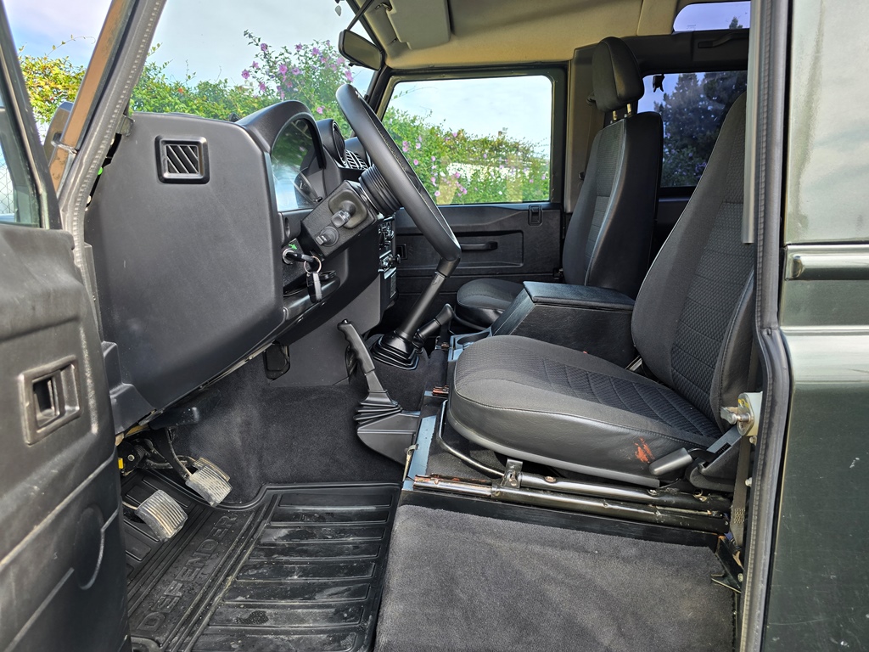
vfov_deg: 58.9
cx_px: 434
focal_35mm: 23
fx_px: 577
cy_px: 326
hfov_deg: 73.9
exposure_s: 1/180
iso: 16
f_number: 1.7
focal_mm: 6.3
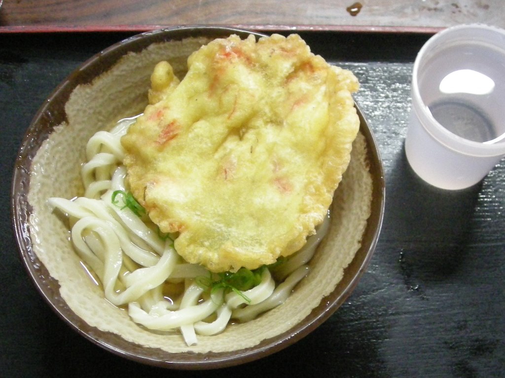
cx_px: 252
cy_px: 189
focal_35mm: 35
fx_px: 511
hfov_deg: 52.6
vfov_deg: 40.7
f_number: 2.8
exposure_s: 1/24
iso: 400
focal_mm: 5.7
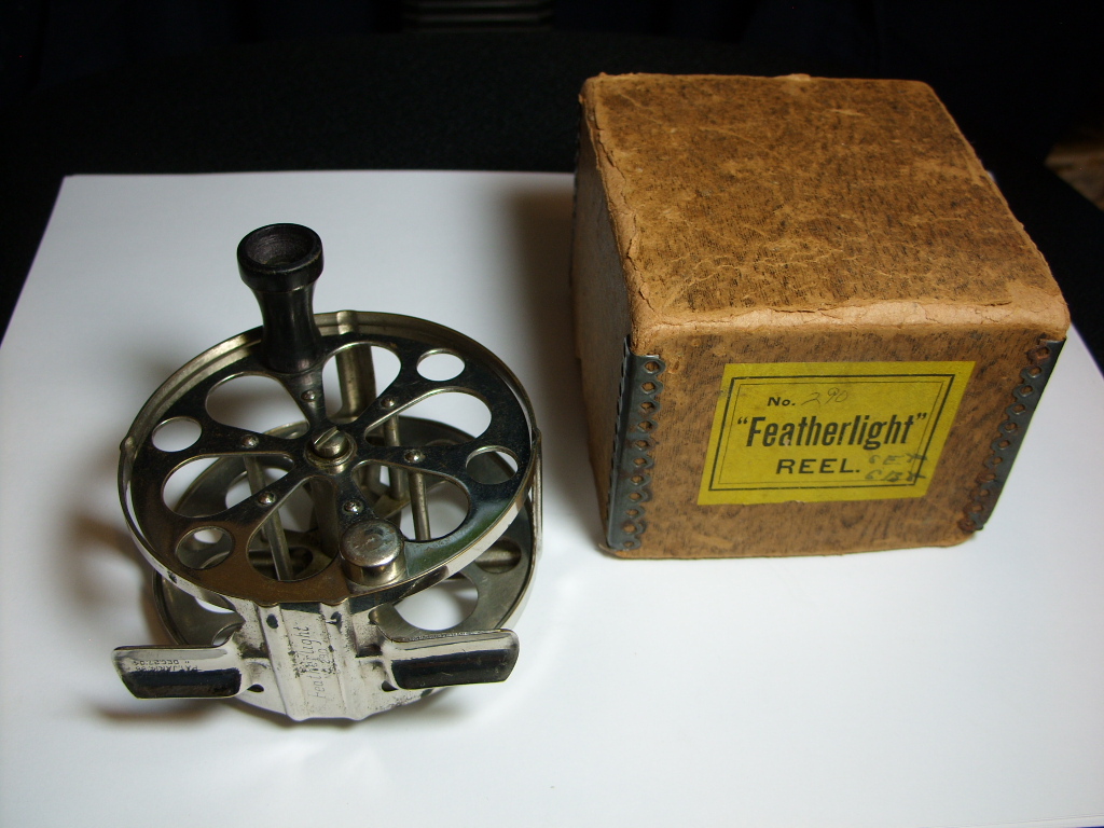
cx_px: 552
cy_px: 414
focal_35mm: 38
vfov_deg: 37.7
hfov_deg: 49.0
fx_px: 1212
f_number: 2.8
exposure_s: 1/35
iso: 50
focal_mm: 7.8
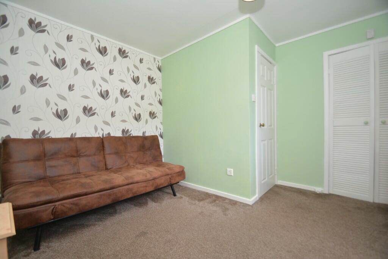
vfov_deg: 77.4
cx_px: 194
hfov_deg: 100.4
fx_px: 162
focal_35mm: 15
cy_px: 130
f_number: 3.5
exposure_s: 1/13
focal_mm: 10
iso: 100
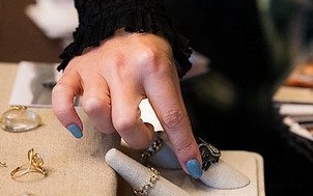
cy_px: 125
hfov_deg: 7.7
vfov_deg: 4.8
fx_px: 2321
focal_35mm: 272
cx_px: 192
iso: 4000
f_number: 3.2
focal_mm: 139
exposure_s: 1/160
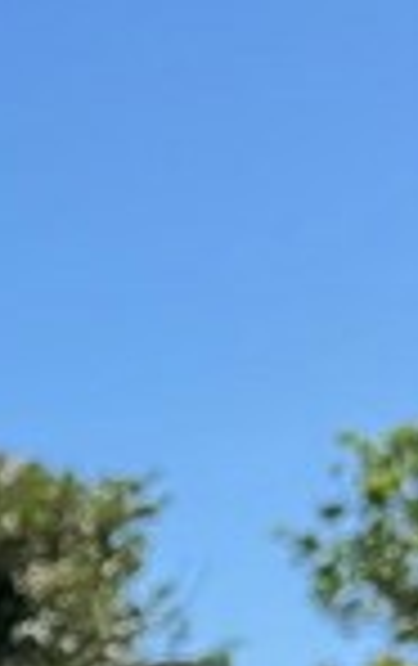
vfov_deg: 10.7
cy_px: 1400
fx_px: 3196
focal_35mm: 176
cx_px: -1276
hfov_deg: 6.2
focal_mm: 6.76
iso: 80
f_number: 1.78
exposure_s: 1/1721
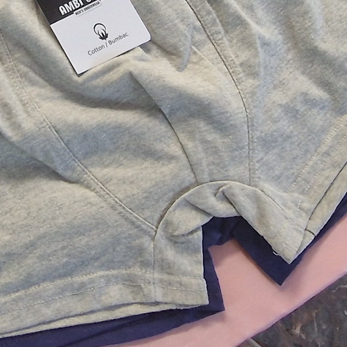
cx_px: 97
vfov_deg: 25.1
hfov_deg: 26.6
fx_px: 726
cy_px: -28
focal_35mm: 64
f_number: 2.2
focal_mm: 2.2
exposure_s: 1/50
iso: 200
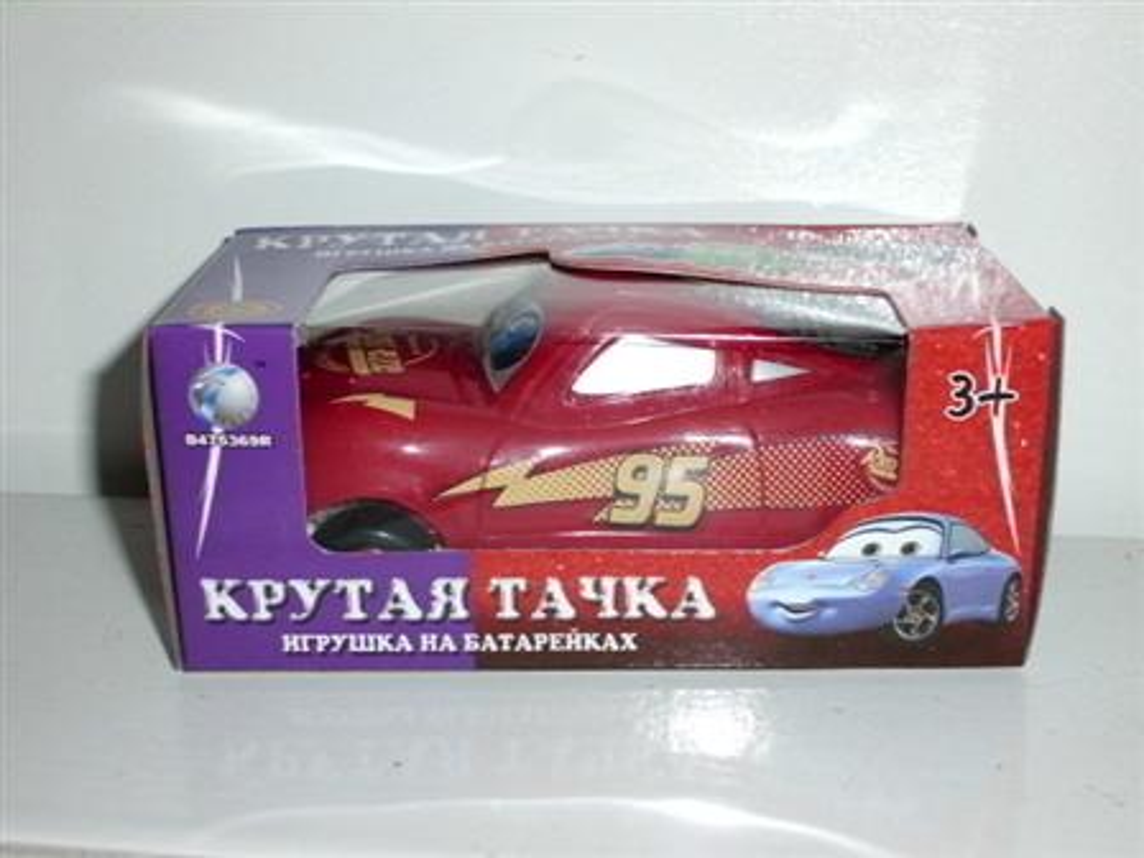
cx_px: 572
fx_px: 1553
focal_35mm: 47
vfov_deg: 30.9
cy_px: 429
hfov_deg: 40.4
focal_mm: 8.4
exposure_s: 1/60
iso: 64
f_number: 3.3
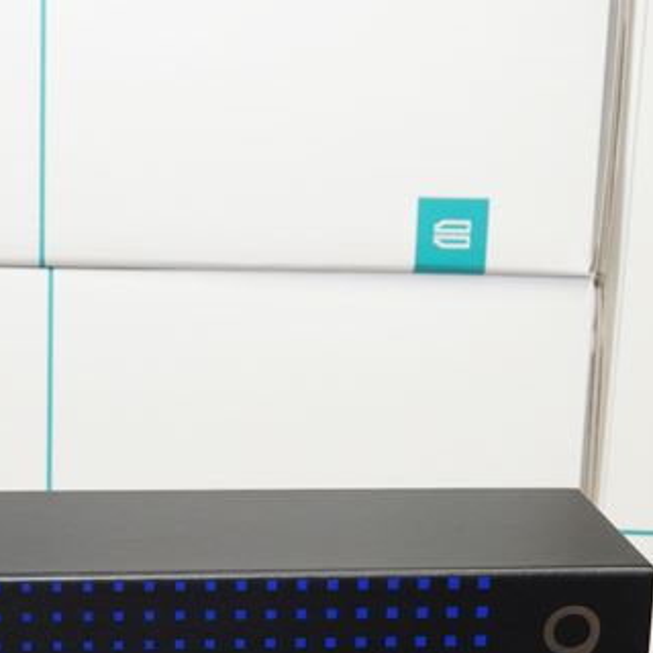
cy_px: 765
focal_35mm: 113
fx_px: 2412
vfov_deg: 14.9
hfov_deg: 15.4
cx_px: 175
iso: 200
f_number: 3.2
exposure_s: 1/30
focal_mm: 7.1
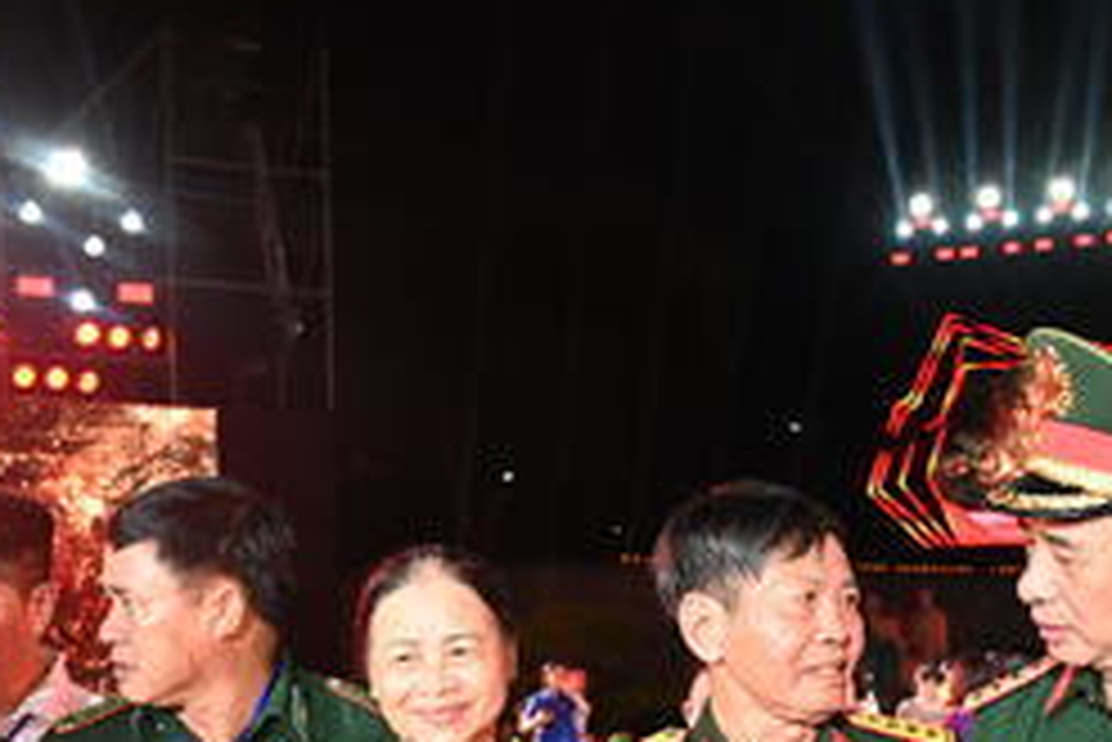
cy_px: 697
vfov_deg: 19.6
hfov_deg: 29.5
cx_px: 711
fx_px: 2102
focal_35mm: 68
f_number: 4
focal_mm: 28
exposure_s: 1/60
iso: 450
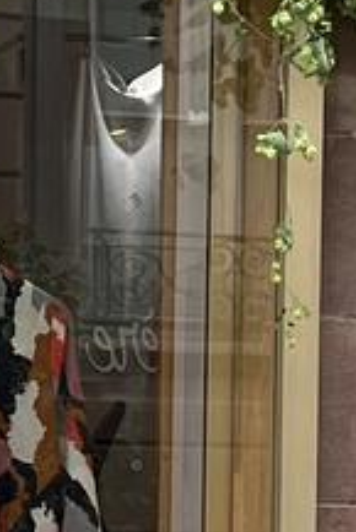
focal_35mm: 239
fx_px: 3539
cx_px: -150
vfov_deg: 8.6
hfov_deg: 5.7
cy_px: 355
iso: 40
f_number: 1.6
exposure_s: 1/192
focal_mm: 5.1
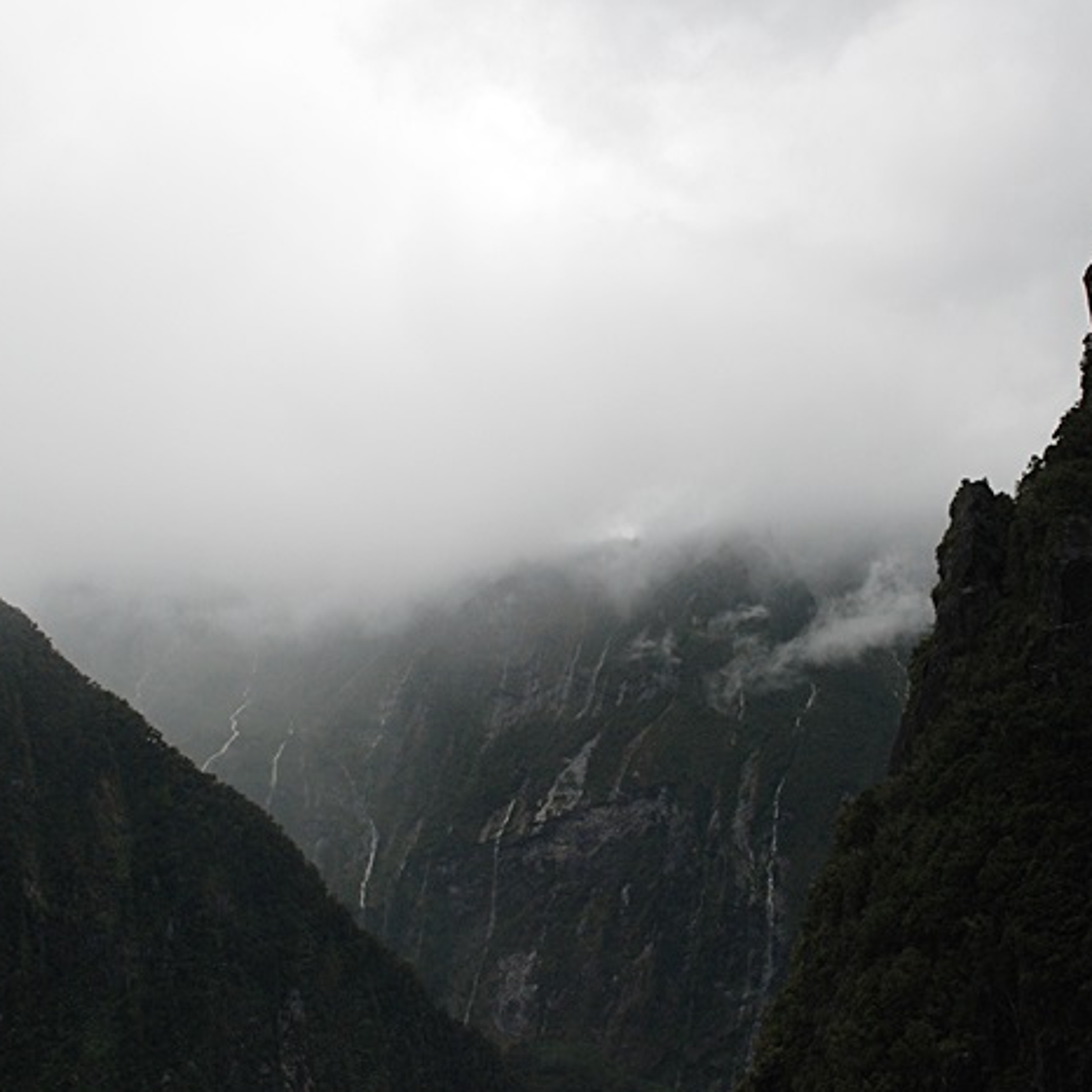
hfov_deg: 29.9
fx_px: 2034
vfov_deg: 30.0
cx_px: 715
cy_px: 551
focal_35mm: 57
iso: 400
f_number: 6.3
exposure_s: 1/640
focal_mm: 26
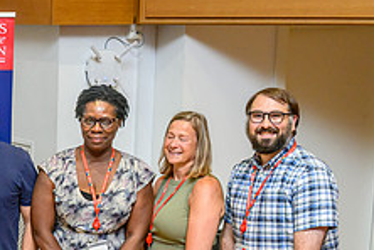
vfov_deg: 14.6
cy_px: 198
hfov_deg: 20.1
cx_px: -108
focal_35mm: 93
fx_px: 966
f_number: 3.5
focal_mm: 35
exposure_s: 1/200
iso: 2500
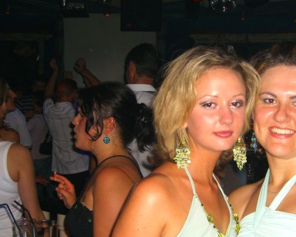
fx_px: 508
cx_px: 207
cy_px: 144
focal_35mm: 58
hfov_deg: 32.1
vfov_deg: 26.2
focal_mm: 7.9
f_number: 2.8
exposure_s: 1/60
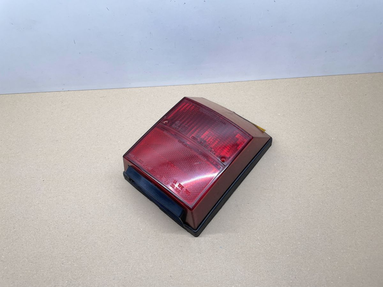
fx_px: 288
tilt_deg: -55.9
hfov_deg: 67.3
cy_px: 144
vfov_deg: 53.1
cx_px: 192
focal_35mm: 26
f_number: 1.6
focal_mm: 4.2
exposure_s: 1/100
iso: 64
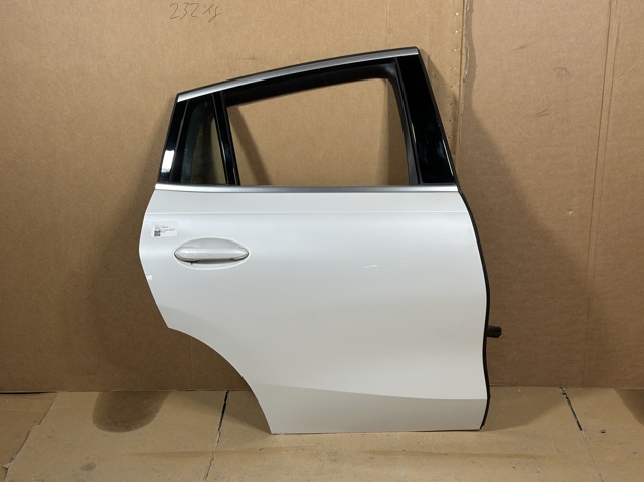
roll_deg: +0.1
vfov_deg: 30.2
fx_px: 892
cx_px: 322
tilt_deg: -19.1
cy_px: 241
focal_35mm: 48
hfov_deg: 39.7
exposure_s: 1/50
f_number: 1.78
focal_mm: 6.86
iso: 80
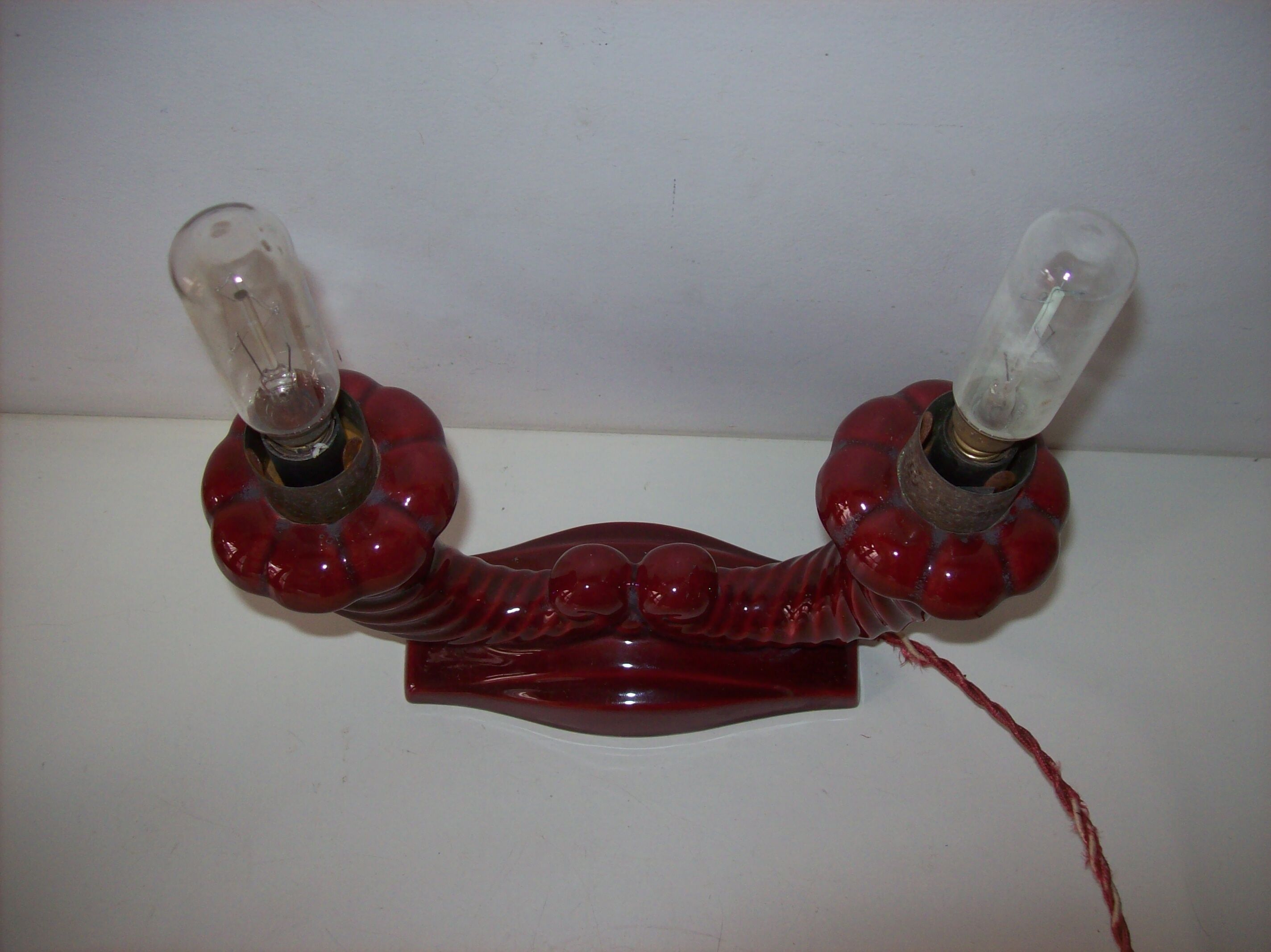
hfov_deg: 51.4
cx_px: 636
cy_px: 476
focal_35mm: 36
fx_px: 1321
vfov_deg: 39.6
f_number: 2.7
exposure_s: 1/64
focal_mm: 6
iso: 80
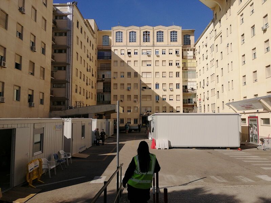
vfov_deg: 51.4
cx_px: 136
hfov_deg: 65.3
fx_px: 211
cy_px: 102
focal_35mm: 27
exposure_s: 1/3663
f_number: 1.8
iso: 50
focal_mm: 3.95
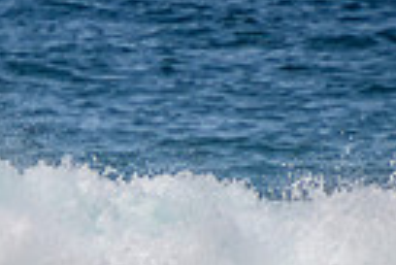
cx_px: 56
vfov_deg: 0.6
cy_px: 225
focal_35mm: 2336
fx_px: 25723
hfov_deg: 0.9
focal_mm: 400
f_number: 5.6
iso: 250
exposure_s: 1/2000
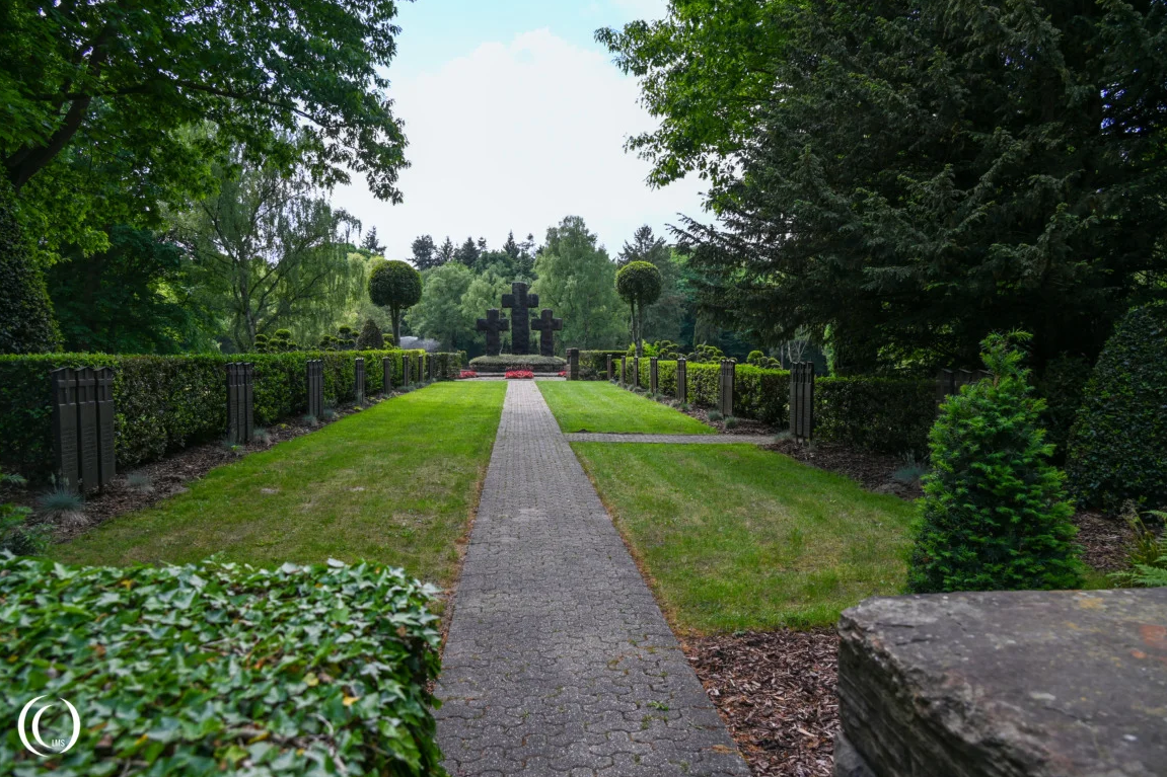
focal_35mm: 25
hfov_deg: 71.5
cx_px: 571
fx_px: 810
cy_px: 400
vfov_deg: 51.3
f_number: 5.6
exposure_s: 1/125
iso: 100
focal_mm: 24
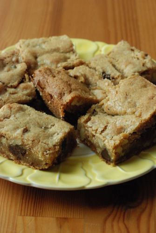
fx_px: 486
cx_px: 78
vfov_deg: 27.0
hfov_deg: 18.2
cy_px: 116
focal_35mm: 75
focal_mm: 50
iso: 1600
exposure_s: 1/50
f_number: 9
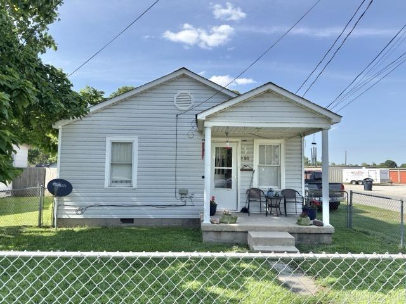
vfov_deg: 56.8
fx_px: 281
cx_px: 203
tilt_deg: +4.1
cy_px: 152
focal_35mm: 24
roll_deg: -0.7
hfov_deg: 71.6
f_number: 1.78
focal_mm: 6.76
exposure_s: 1/2597
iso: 64
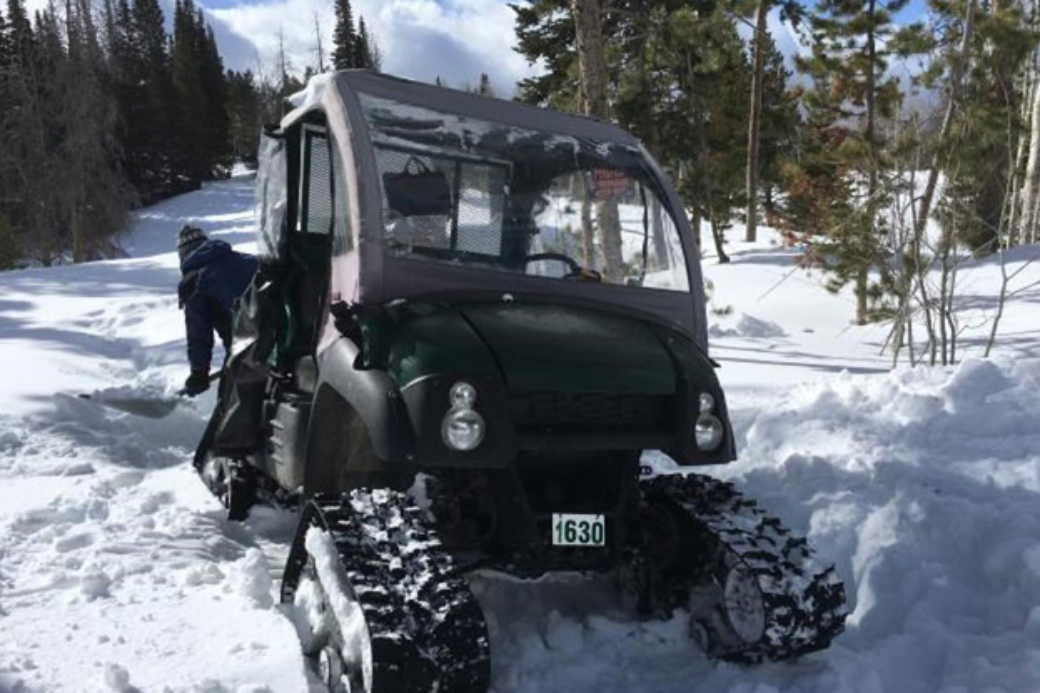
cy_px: 392
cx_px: 524
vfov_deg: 42.2
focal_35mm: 31
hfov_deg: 60.3
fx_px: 895
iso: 25
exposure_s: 1/3663
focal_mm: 4.15
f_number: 2.2
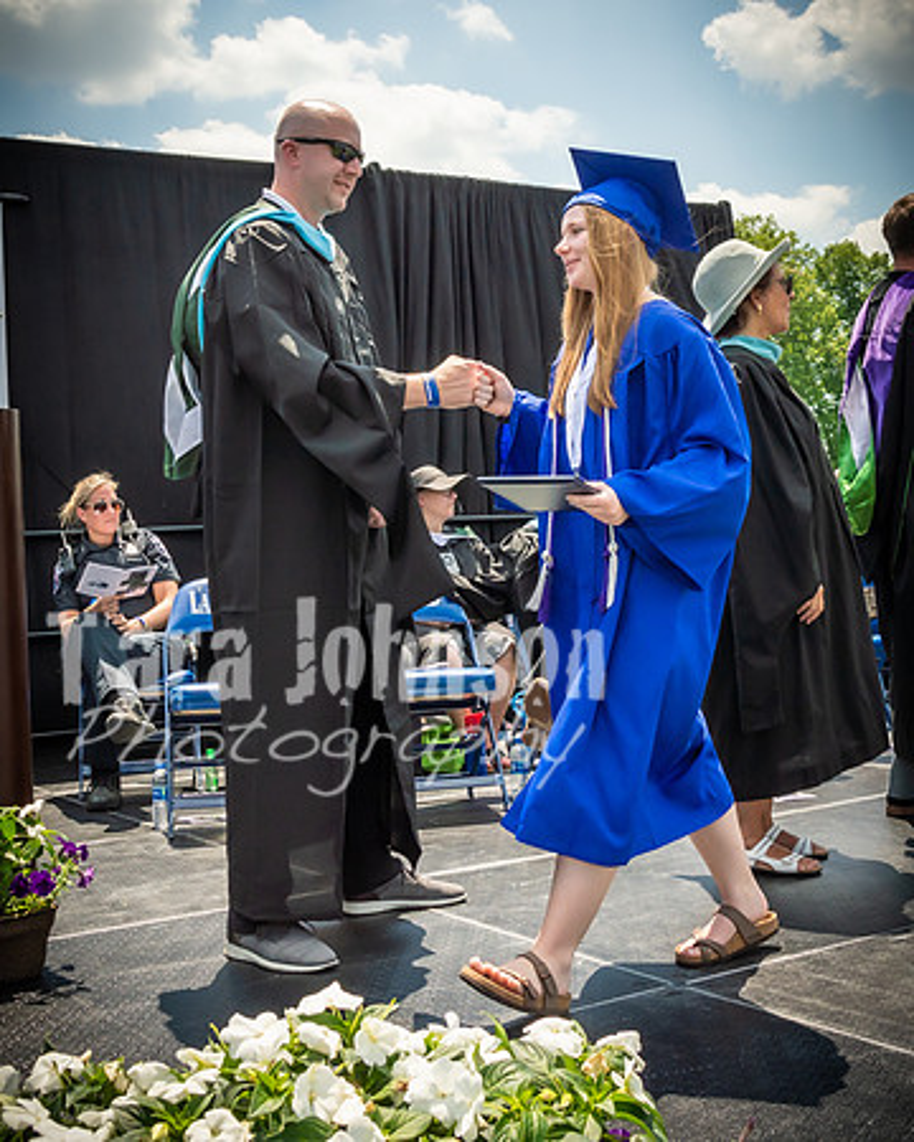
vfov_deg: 42.5
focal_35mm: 43
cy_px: 455
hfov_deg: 34.7
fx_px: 1463
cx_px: 429
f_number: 7.1
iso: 200
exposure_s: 1/800
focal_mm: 17
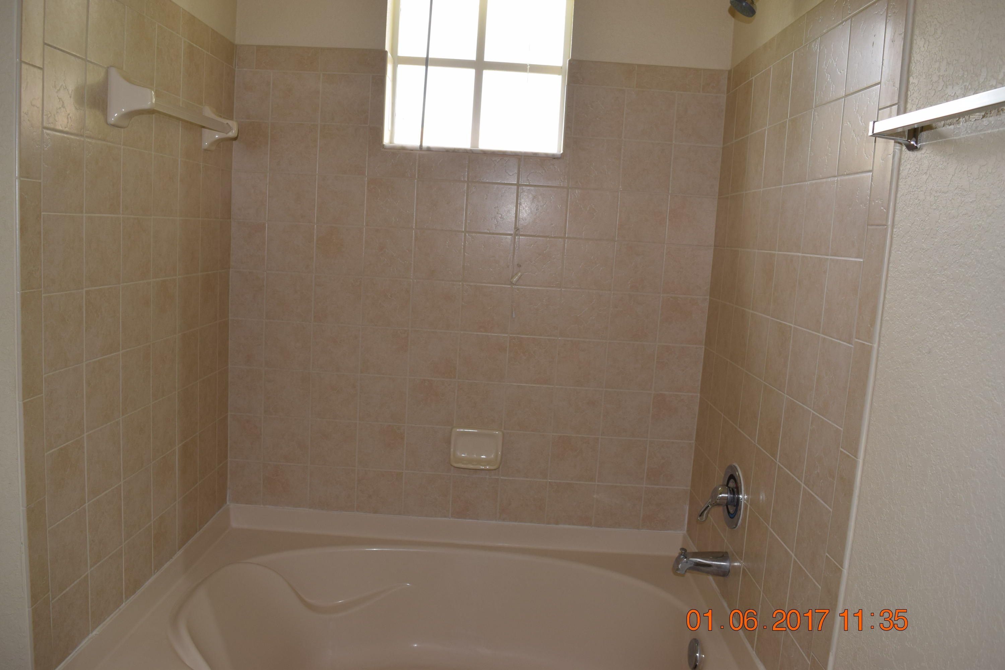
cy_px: 335
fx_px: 754
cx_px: 502
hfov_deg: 67.4
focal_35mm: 27
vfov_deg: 47.9
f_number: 5.6
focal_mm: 18
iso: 320
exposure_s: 1/125
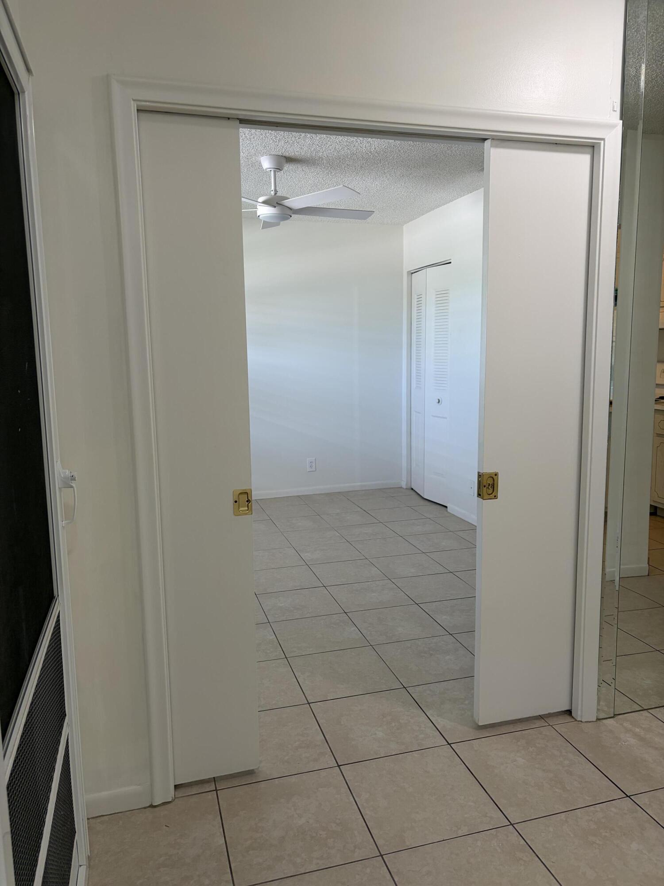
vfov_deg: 67.3
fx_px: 665
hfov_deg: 53.1
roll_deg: +1.0
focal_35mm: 26
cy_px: 443
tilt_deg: -7.9
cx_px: 332
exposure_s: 1/60
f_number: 1.6
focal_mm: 5.96
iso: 80
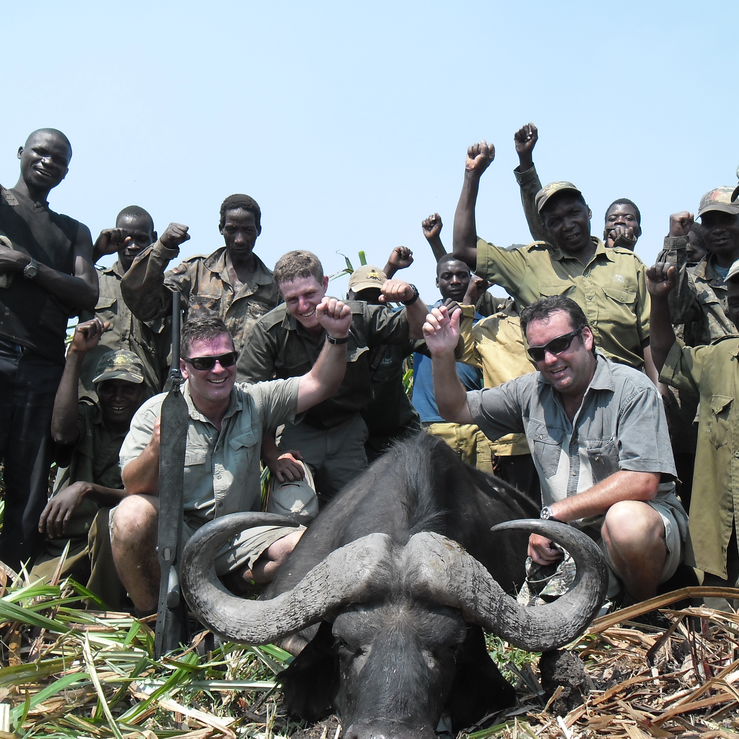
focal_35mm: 32
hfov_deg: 51.0
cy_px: 370
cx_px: 408
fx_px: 773
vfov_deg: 51.1
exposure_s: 1/412
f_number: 3.5
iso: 80
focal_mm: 4.9
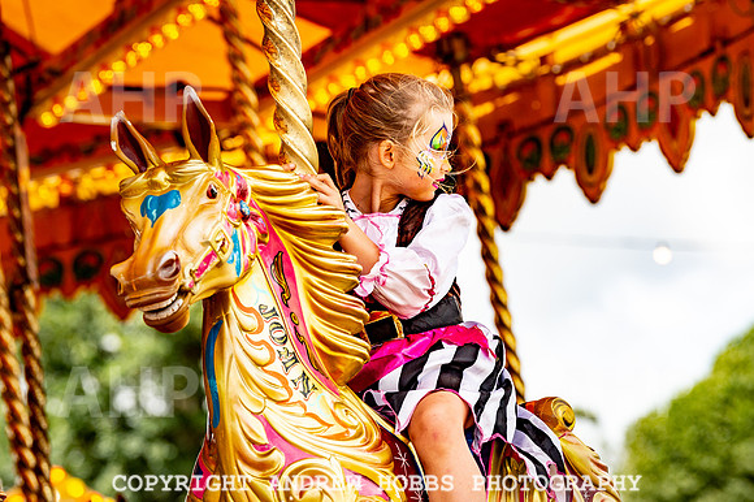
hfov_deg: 12.1
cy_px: 251
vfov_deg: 8.1
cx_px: 377
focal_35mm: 170
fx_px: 3558
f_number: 5.6
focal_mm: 170
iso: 100
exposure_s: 1/1000
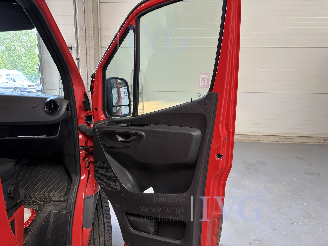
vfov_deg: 53.1
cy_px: 123
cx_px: 164
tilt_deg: -9.7
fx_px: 246
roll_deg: -0.4
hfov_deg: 67.3
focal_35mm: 26
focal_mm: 5.96
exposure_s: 1/74
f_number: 1.6
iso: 125
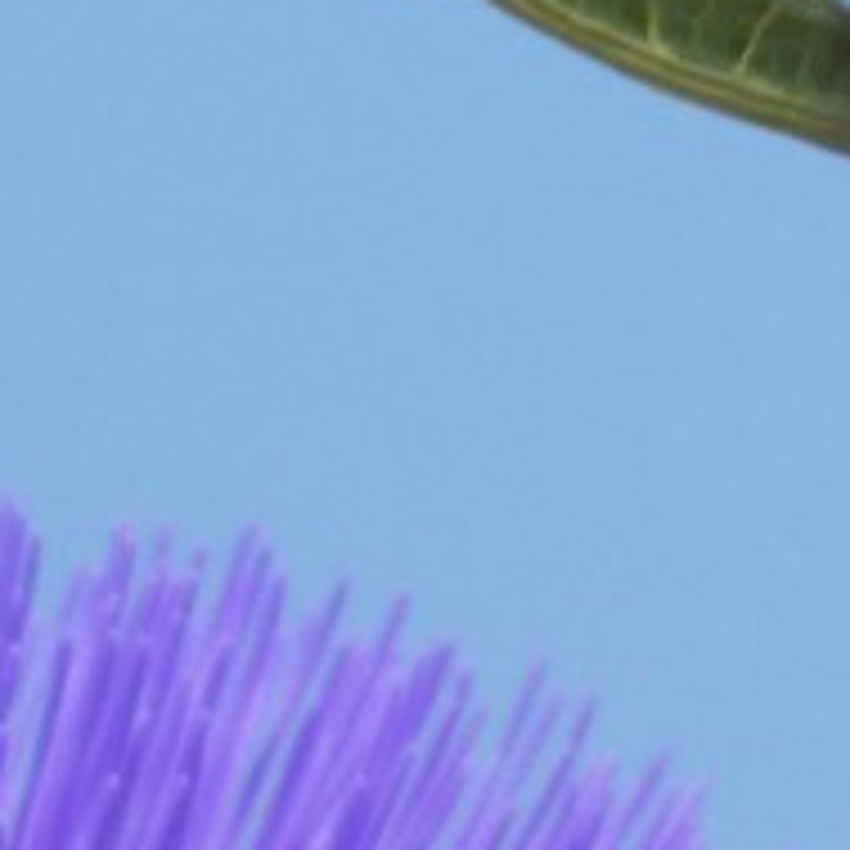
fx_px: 40005
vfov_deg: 1.2
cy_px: -1367
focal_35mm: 1440
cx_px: 2590
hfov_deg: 1.2
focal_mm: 38.4
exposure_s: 1/320
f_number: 5.6
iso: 80
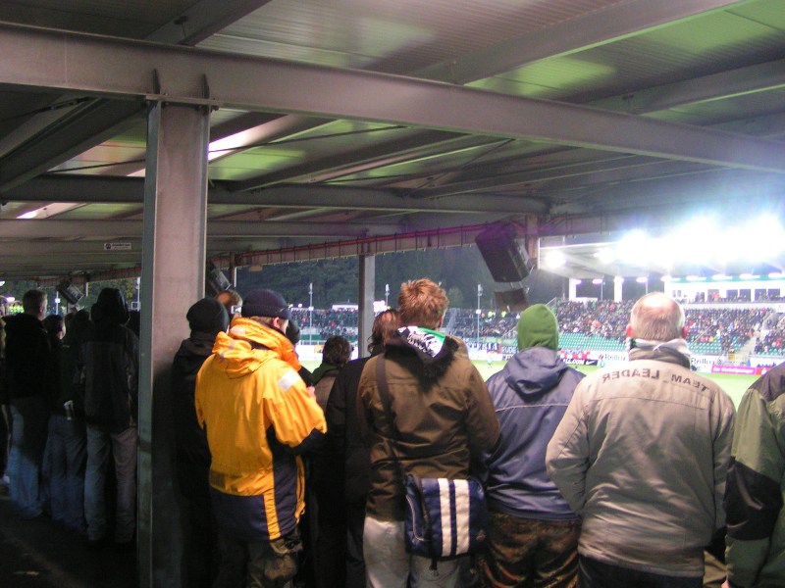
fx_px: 862
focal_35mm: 38
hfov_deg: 49.0
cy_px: 294
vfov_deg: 37.7
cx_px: 392
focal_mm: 5.8
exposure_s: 1/8
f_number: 2.8
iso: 200
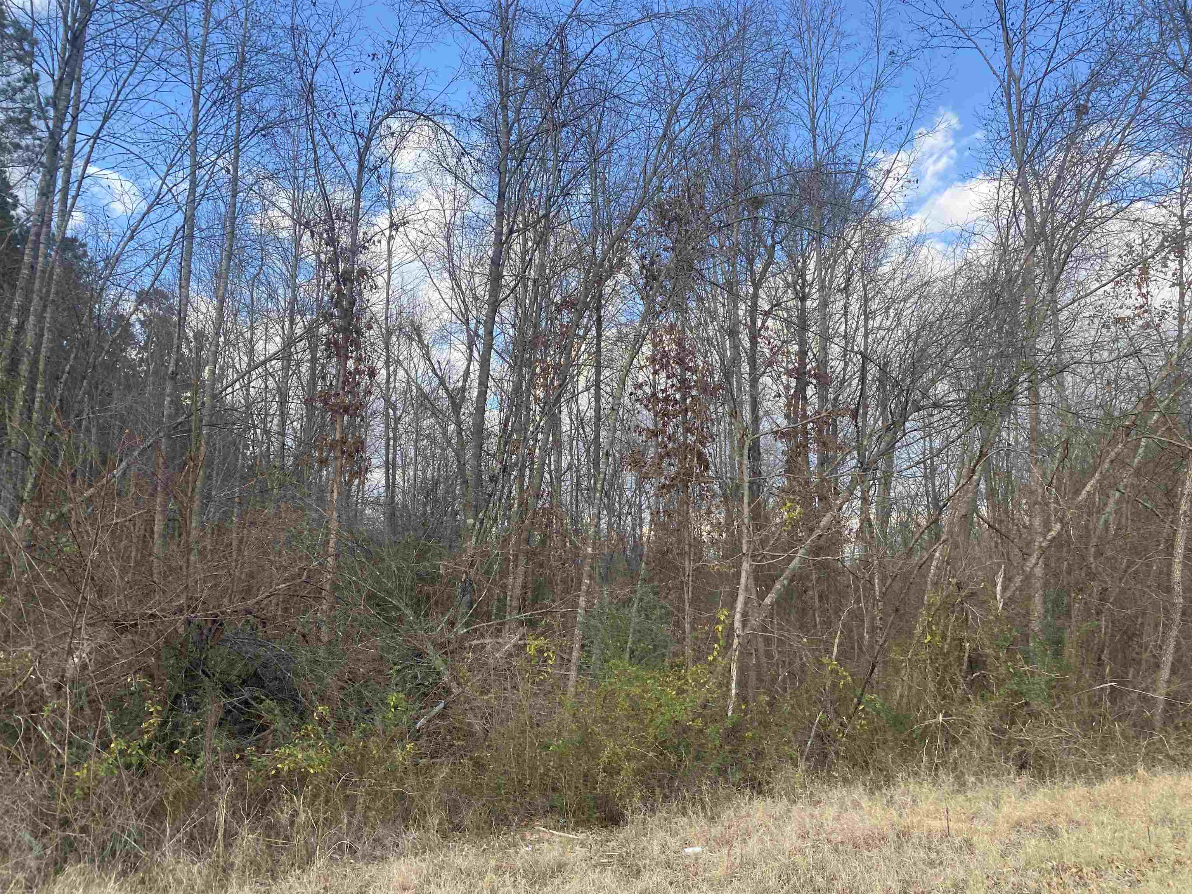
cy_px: 447
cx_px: 596
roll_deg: -3.5
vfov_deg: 53.1
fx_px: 895
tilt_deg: +11.6
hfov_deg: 67.3
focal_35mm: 26
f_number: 1.8
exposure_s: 1/562
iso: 32
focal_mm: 4.25
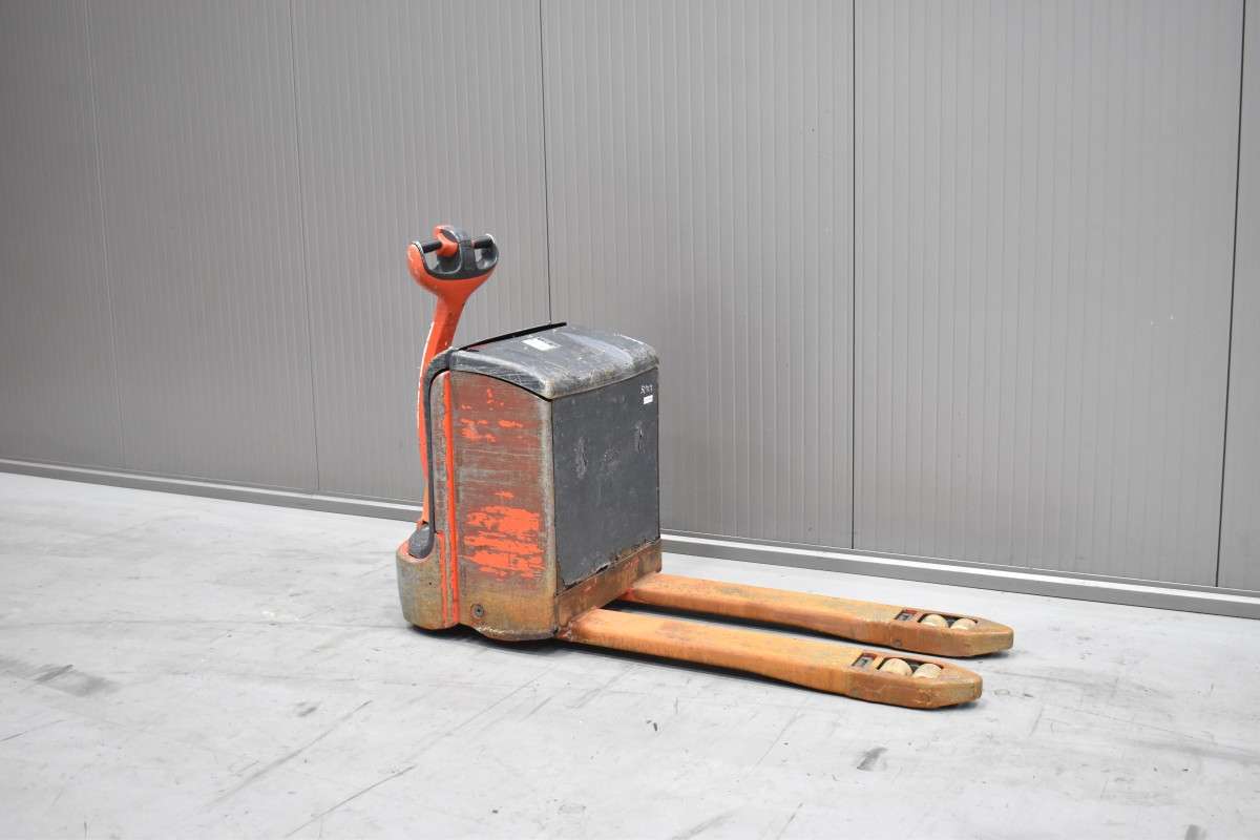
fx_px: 1312
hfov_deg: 51.3
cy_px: 420
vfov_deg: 35.5
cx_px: 630
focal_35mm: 38
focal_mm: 25
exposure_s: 1/40
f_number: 4.5
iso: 1600
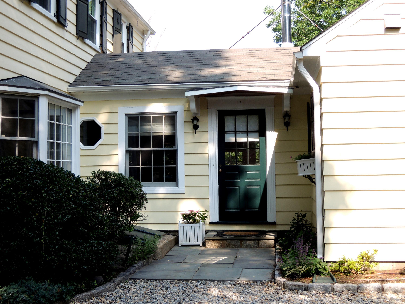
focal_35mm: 50
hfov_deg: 38.2
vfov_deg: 29.1
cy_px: 152
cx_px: 202
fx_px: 585
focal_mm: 9
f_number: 3.7
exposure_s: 1/250
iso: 100
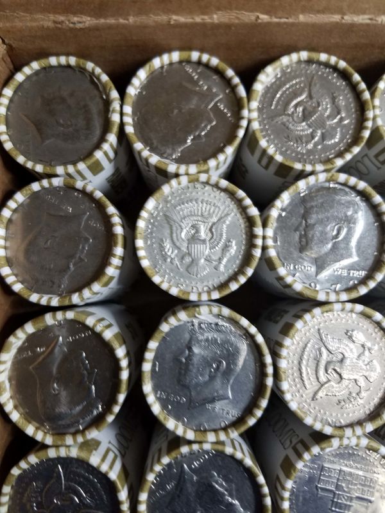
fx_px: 386
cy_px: 256
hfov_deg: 53.1
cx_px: 192
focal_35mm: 26
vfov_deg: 67.3
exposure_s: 1/24
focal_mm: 4.2
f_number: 1.7
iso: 160
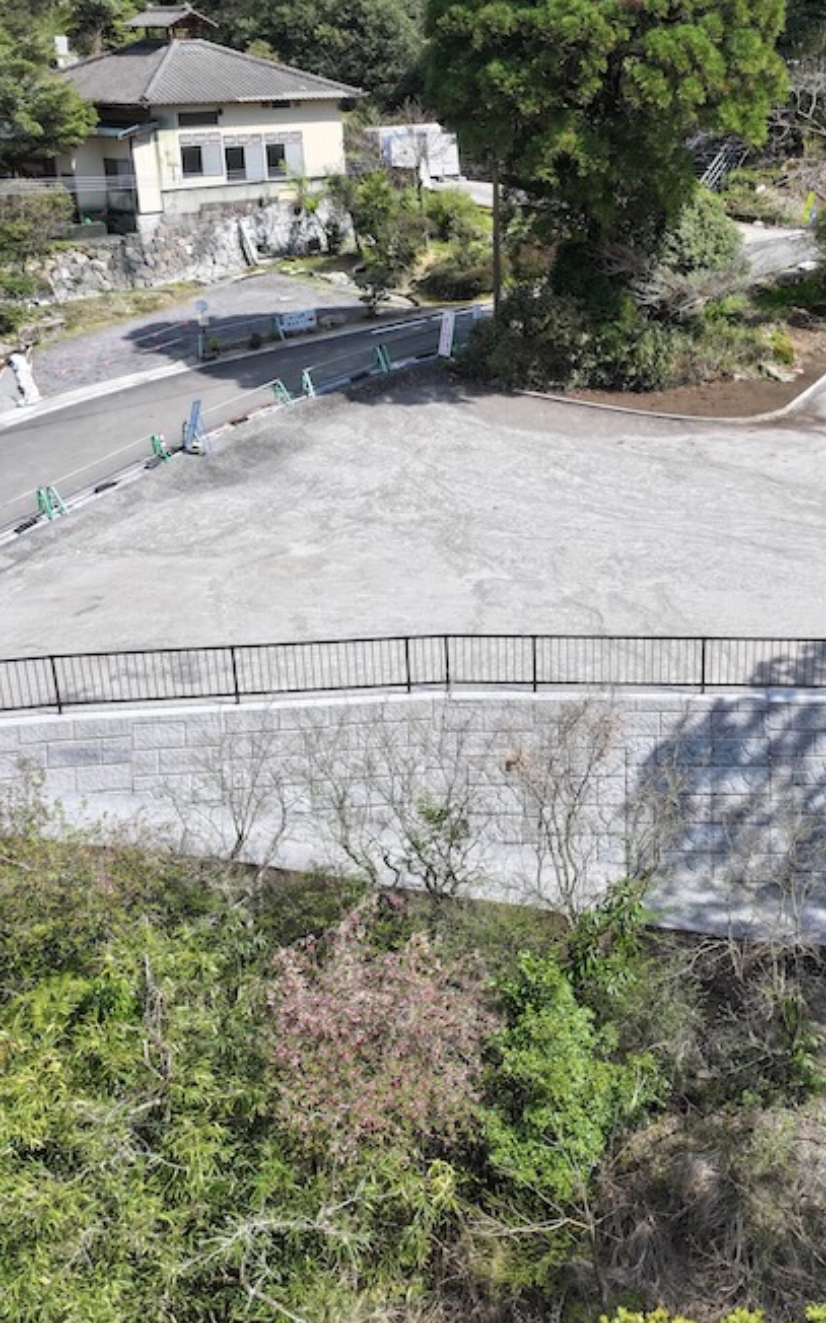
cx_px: 574
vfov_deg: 50.3
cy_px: 594
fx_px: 1406
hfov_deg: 32.4
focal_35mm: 39
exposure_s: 1/1250
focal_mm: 12.29
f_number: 2.8
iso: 110
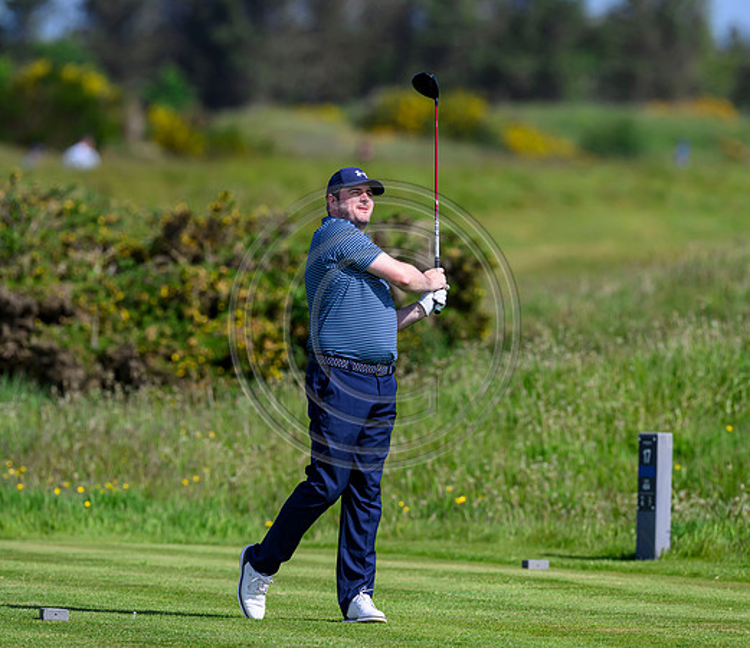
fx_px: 11084
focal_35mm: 484
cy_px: 315
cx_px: 389
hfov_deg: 3.9
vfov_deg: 3.3
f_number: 4.5
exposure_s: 1/5000
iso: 500
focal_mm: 400
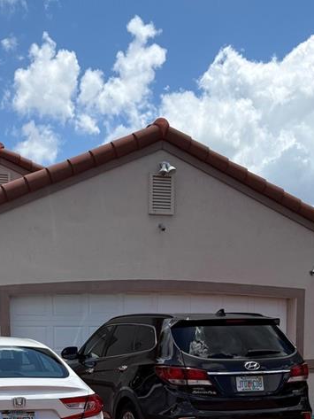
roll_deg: +0.8
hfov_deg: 22.2
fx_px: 798
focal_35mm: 66
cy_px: 475
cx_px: 101
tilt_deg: -6.8
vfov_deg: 26.7
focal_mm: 5.96
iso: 50
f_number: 1.6
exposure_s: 1/5814
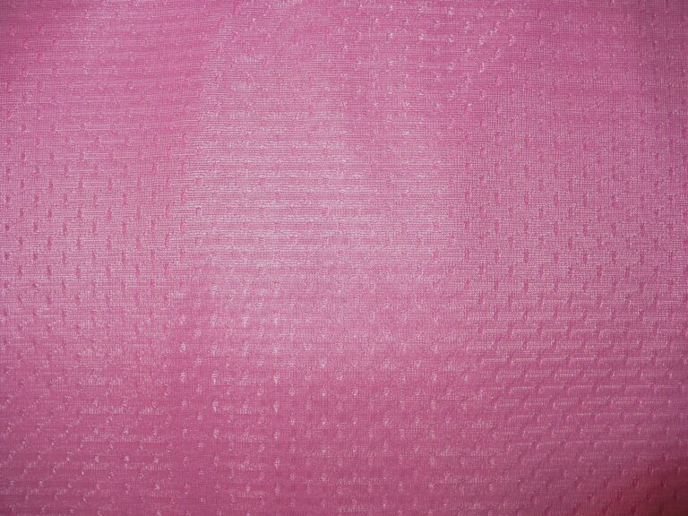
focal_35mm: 37
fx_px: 735
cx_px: 344
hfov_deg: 50.1
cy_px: 258
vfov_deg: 38.7
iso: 100
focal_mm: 6.1
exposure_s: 1/30
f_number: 2.8
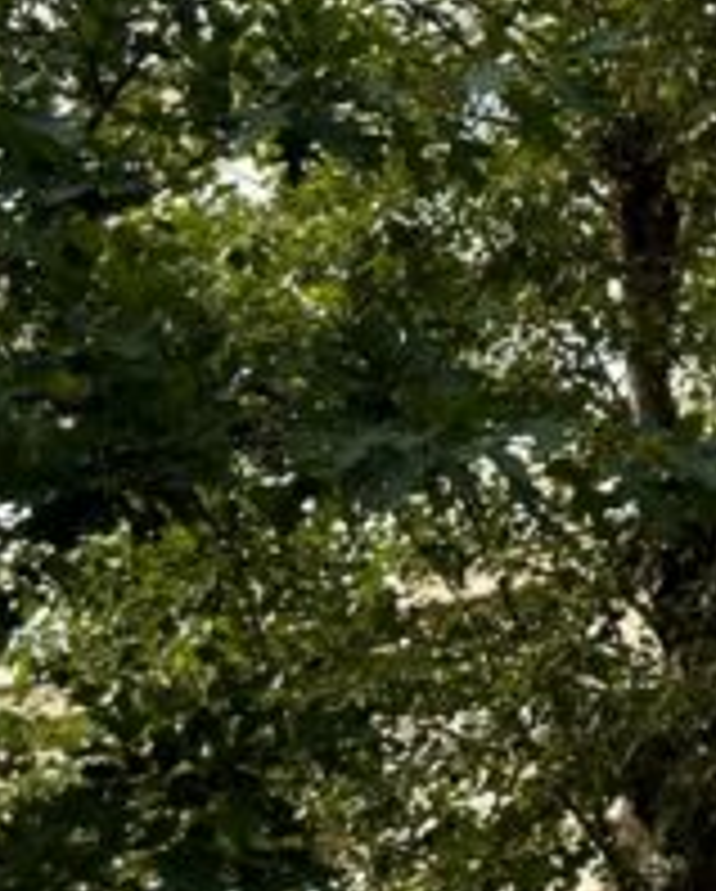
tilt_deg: +42.3
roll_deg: -5.6
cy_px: -608
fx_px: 3726
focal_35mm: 141
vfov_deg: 12.7
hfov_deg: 9.9
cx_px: 1599
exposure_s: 1/2778
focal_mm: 6.76
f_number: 1.78
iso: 64
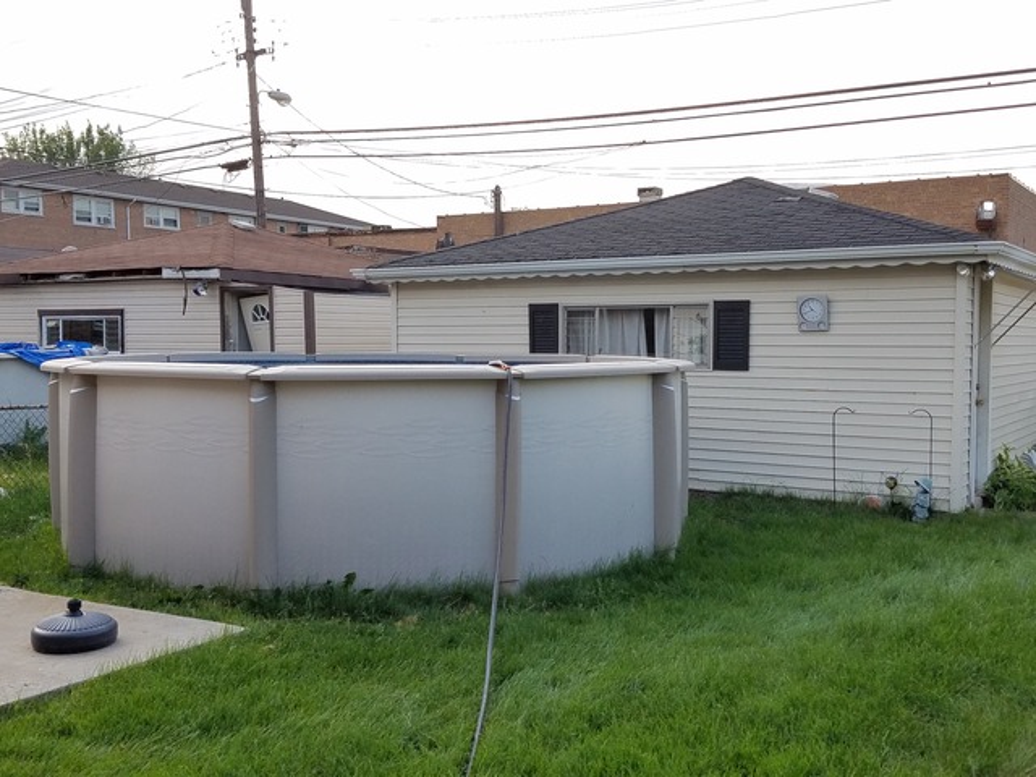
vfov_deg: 53.1
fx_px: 778
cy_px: 388
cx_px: 518
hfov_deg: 67.3
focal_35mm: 26
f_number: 1.7
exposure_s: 1/778
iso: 50
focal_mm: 4.2
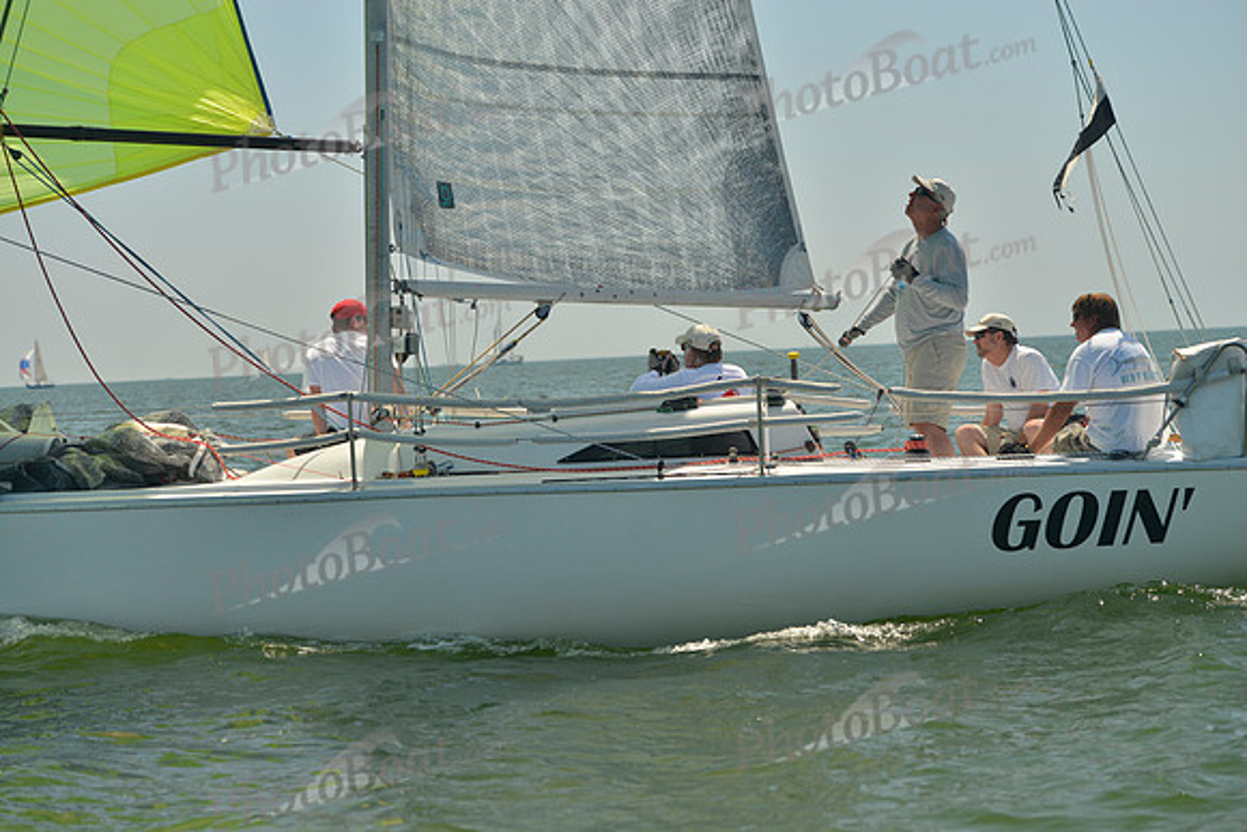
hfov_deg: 21.5
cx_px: 624
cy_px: 416
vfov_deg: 14.4
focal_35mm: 95
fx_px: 3291
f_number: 5
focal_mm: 95
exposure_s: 1/800
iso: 200
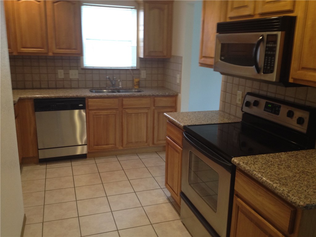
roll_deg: -2.1
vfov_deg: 40.7
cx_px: 158
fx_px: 320
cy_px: 118
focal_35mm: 35
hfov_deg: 52.6
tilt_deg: -17.8
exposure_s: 1/20
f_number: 2.4
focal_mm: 4.28
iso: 80
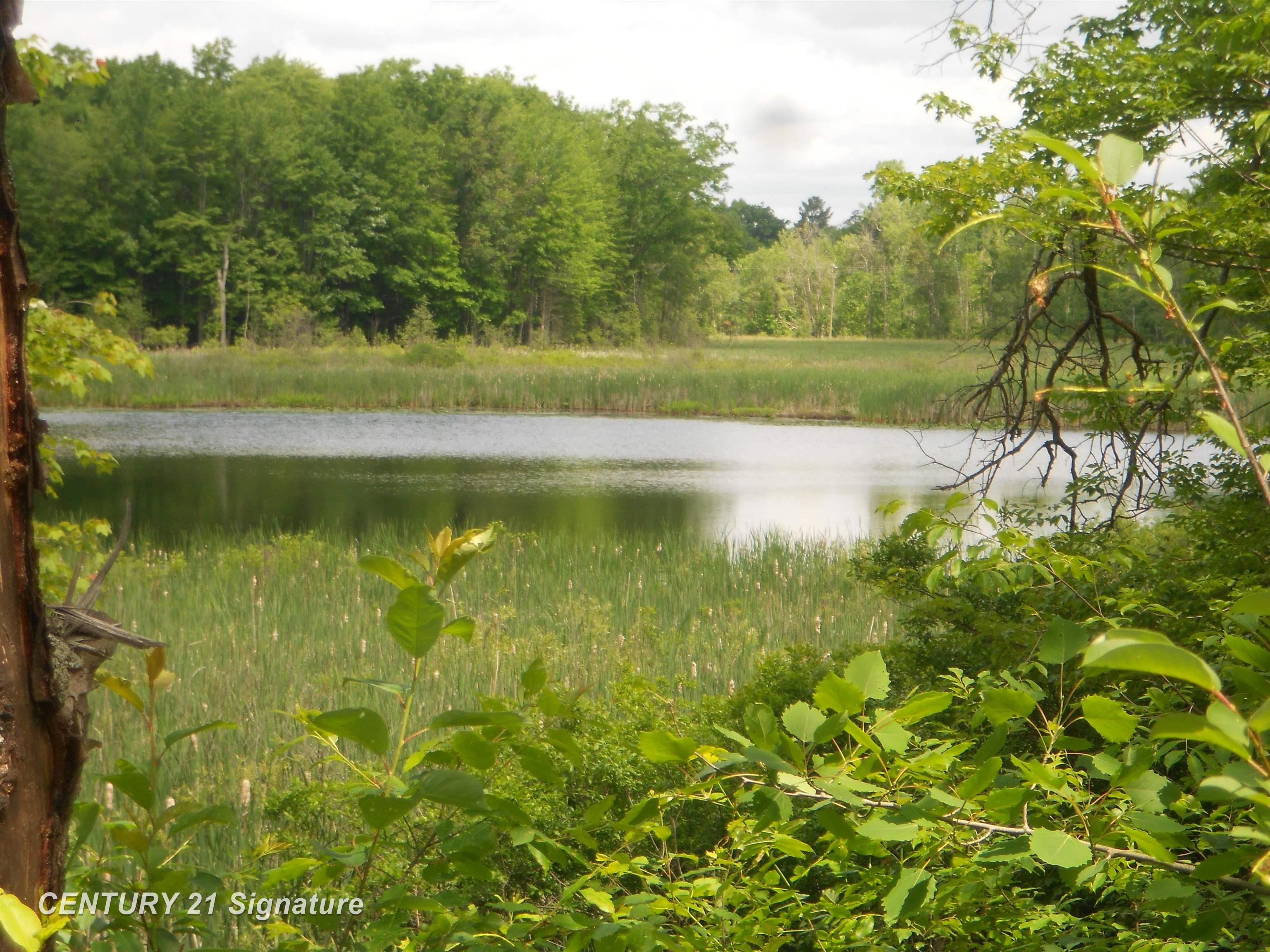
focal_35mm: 113
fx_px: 4146
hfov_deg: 17.4
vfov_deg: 13.1
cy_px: 476
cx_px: 635
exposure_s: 1/160
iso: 80
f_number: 6
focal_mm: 20.1
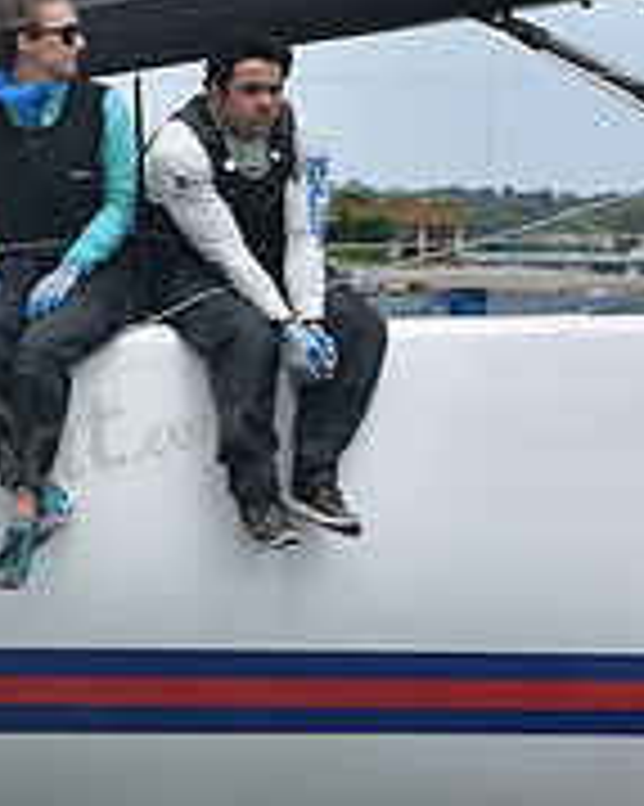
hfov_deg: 5.8
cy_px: 313
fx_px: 6176
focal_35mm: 259
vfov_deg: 7.5
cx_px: -621
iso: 250
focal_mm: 85
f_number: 7.1
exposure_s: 1/1000
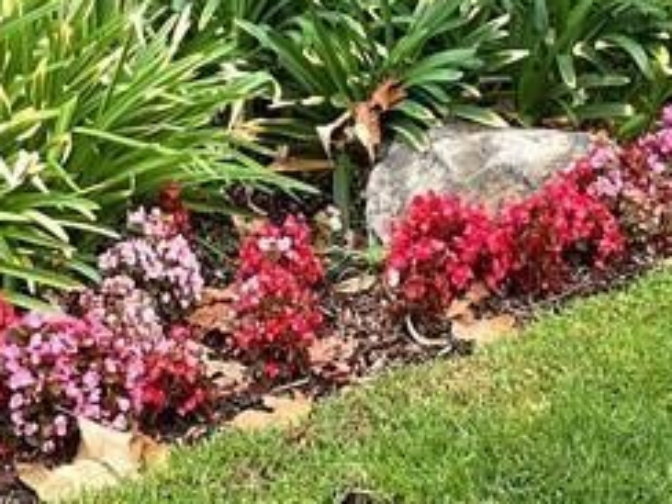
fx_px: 2116
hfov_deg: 18.0
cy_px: 39
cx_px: 259
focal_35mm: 109
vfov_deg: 13.4
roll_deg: +0.6
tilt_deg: -13.3
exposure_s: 1/126
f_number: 1.6
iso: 32
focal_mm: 4.2
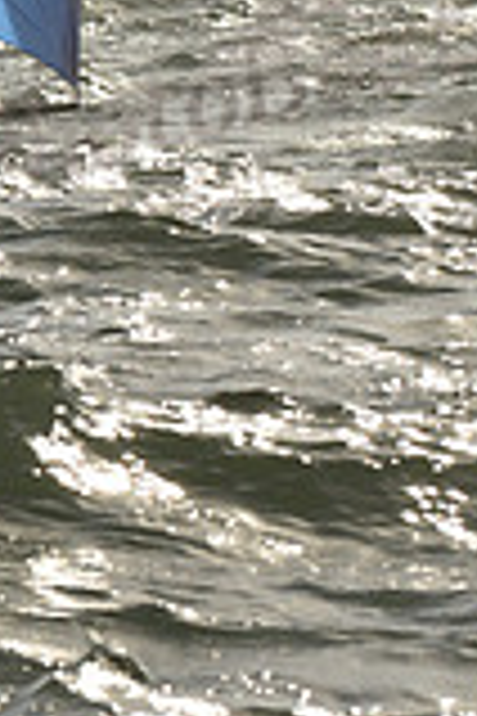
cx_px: -277
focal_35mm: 730
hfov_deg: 1.9
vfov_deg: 2.8
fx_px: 14508
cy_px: -540
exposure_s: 1/1600
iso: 320
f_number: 10
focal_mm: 200
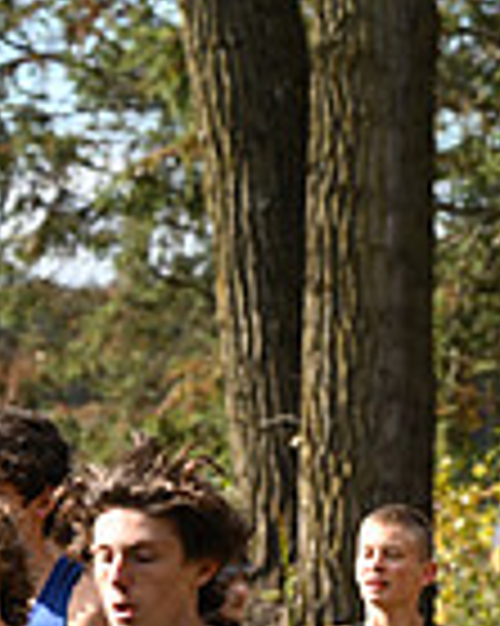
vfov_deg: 4.8
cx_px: 1302
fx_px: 7481
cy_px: 853
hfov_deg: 3.8
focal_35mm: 404
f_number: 5.6
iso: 125
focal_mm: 103
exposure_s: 1/400
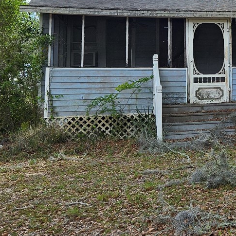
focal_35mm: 67
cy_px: 51
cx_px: 264
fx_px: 517
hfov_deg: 24.0
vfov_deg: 25.3
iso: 25
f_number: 1.8
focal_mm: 5.4
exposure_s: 1/705
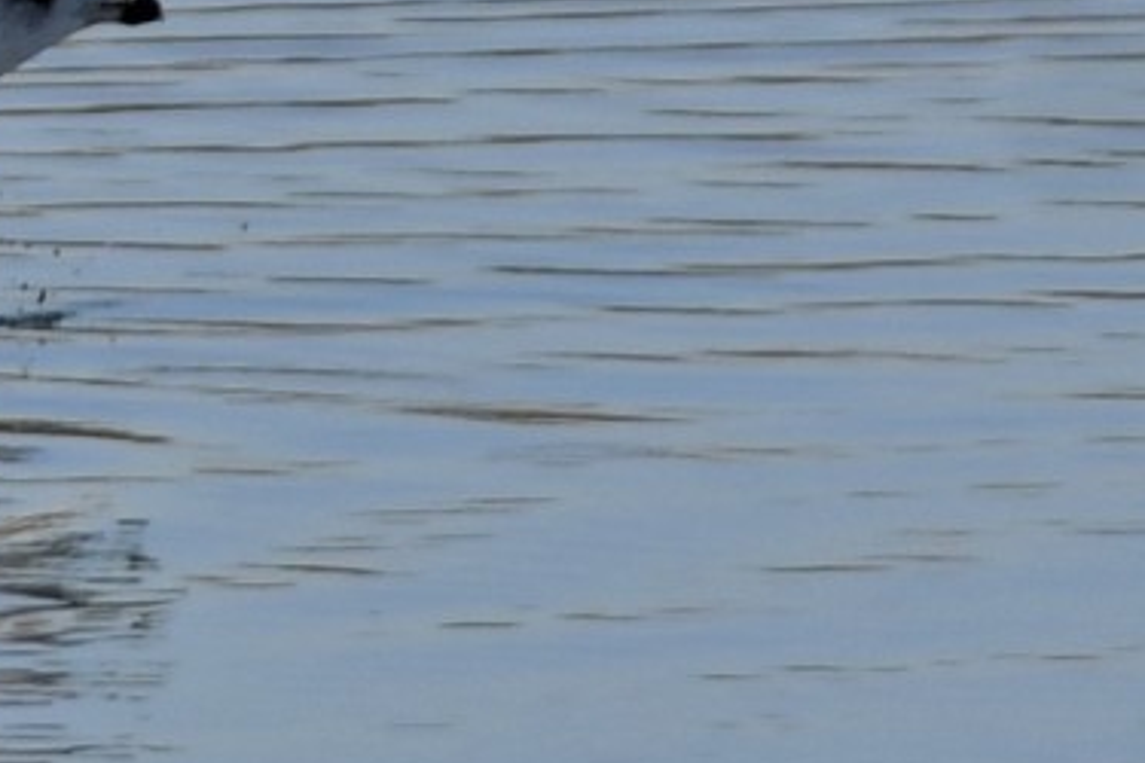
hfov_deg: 1.2
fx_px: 56101
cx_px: 43
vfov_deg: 0.8
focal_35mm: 1764
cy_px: -250
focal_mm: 420
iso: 200
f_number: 7.1
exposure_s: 1/1000
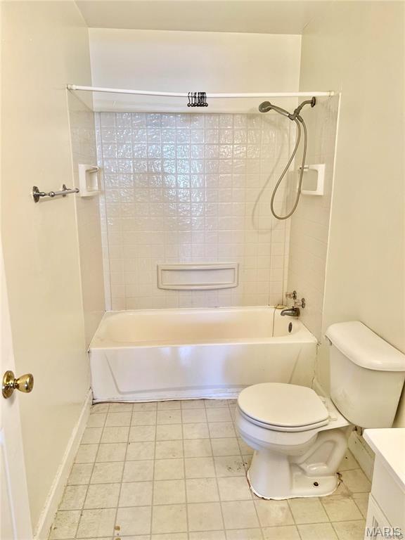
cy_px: 270
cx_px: 202
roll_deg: -0.6
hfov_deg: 53.1
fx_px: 406
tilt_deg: -11.8
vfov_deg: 67.3
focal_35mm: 26
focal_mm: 5.7
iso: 64
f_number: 1.5
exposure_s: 1/120
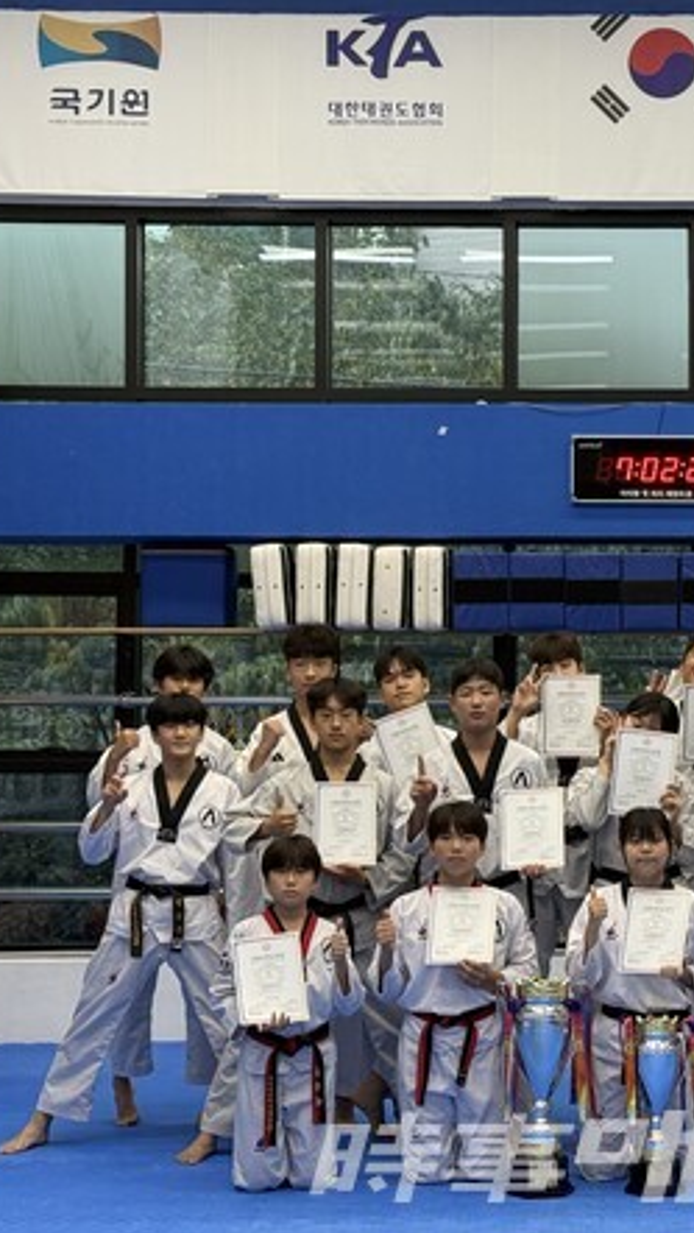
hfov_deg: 16.8
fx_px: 2320
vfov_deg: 29.7
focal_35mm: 71
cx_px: 616
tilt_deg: +3.3
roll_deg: -0.1
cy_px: 616
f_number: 1.78
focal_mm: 6.76
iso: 80
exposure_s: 1/60
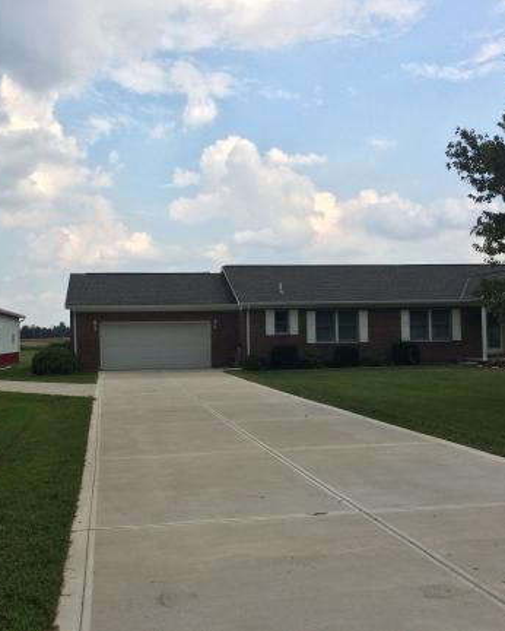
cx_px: 215
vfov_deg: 47.9
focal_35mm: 38
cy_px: 316
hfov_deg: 39.1
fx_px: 709
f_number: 2.2
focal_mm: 4.15
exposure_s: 1/2160
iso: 32
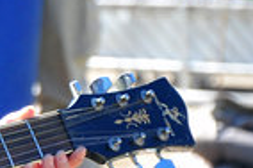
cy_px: 66
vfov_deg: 1.7
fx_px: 5680
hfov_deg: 2.5
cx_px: -126
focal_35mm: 810
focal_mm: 90
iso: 200
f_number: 5.6
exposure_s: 1/200
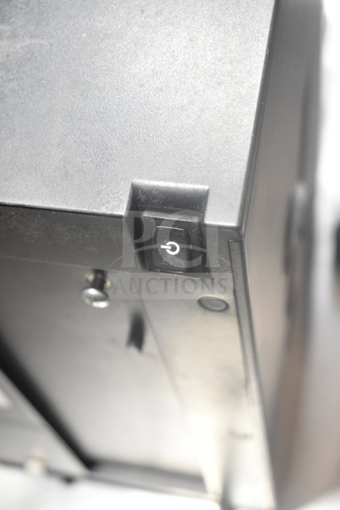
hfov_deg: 23.8
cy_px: 255
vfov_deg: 35.1
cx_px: 170
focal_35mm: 57
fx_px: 807
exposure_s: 1/60
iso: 1800
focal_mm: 38
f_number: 4.8
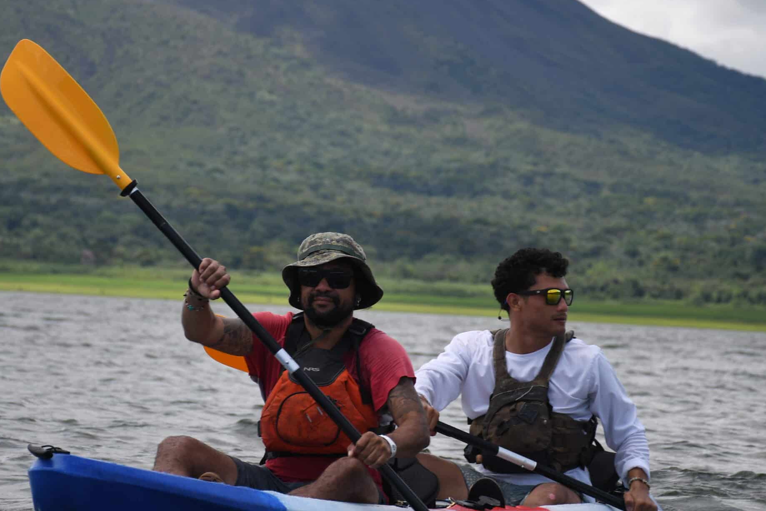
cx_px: 343
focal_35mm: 188
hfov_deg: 10.9
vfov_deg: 7.3
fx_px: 4001
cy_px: 287
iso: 100
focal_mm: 90
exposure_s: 1/500
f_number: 5.3
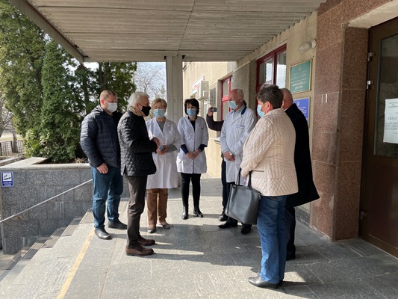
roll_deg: -0.3
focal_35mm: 26
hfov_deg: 67.3
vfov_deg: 53.1
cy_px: 150
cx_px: 199
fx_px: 299
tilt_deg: -4.4
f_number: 1.6
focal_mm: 4.2
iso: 32
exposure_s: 1/932
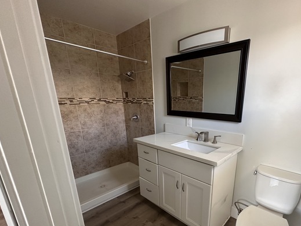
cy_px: 143
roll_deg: +0.1
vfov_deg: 70.3
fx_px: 156
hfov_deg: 86.7
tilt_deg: -15.8
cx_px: 179
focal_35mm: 18
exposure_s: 1/72
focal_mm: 2.22
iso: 320
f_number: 2.2
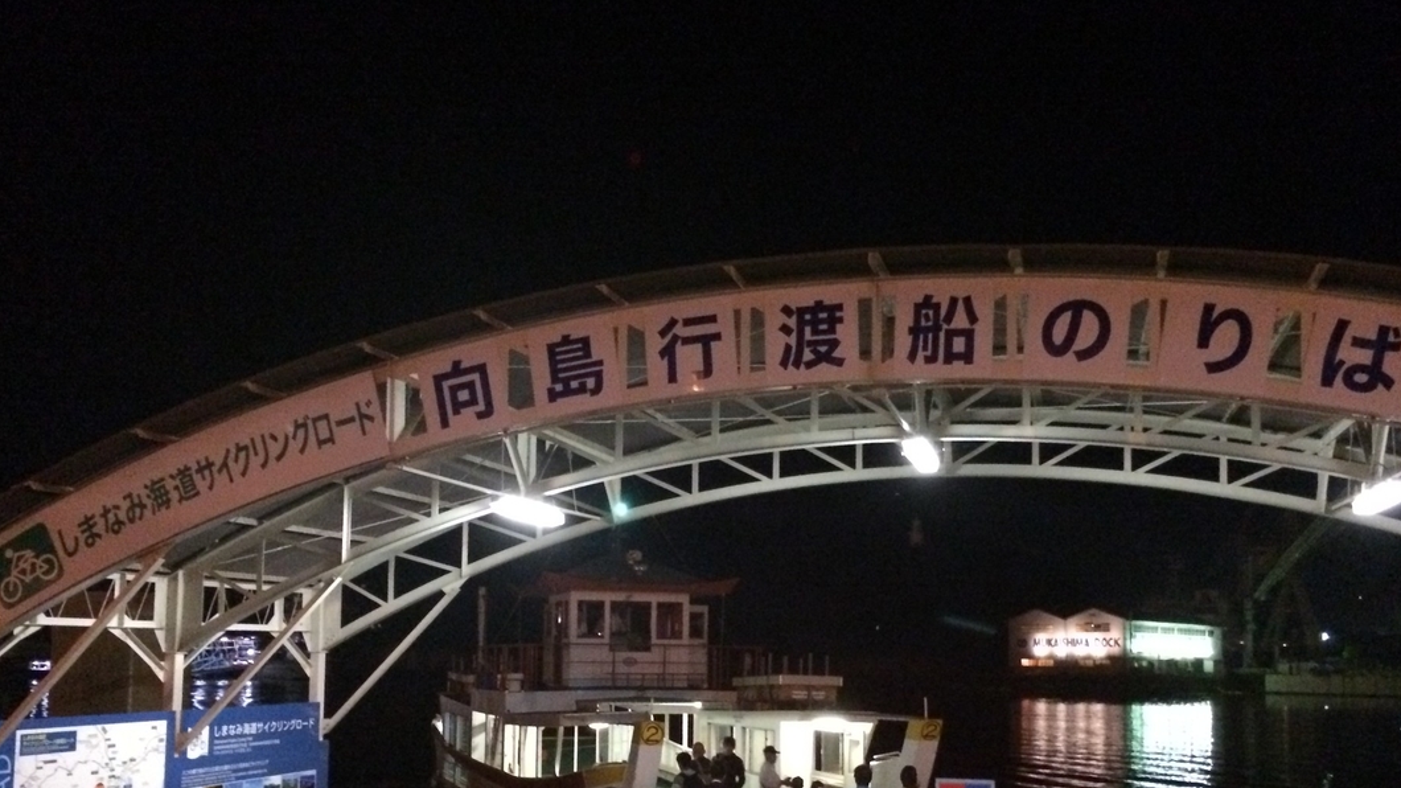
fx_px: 1374
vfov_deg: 31.5
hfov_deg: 54.0
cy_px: 571
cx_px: 751
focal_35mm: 37
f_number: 2.2
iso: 800
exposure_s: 1/15
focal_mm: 4.12
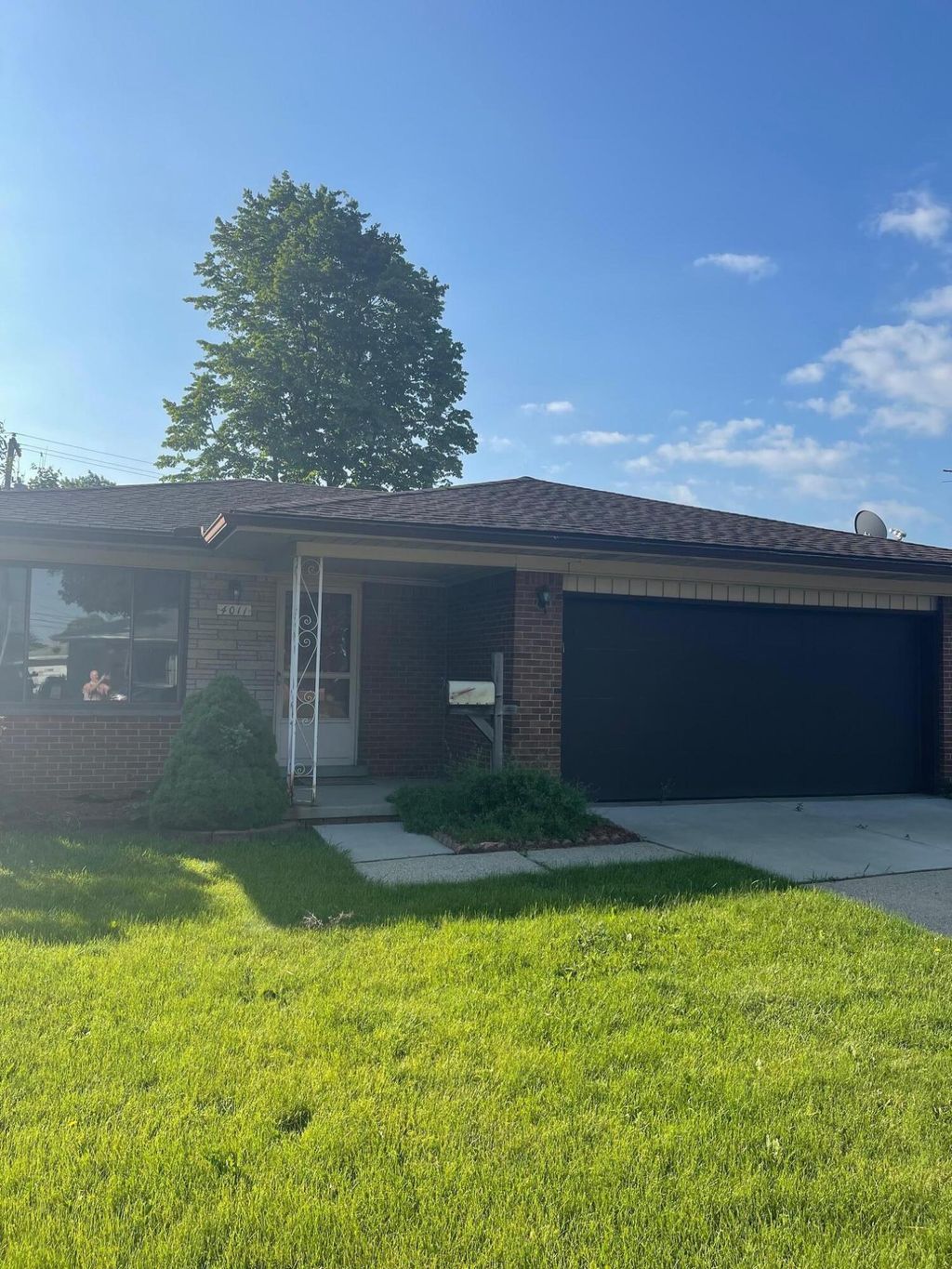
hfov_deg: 53.1
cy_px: 634
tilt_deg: +3.7
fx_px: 953
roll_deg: -1.7
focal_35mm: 26
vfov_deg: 67.3
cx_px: 476
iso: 32
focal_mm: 5.1
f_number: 1.6
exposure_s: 1/2857
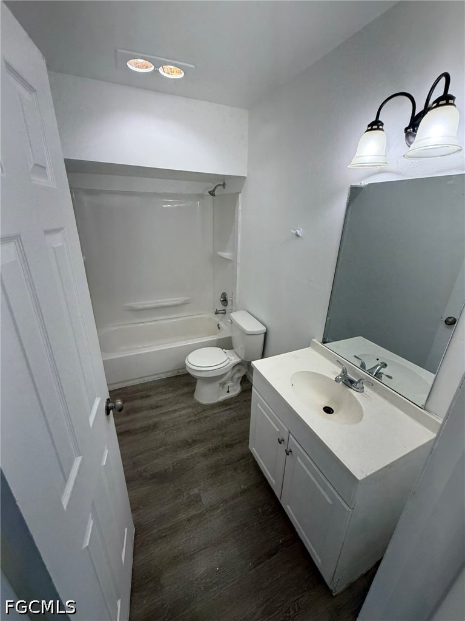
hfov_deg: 85.7
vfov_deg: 102.1
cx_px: 232
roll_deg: -1.3
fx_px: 251
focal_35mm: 14
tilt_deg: -21.9
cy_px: 310
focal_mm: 2.22
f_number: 2.2
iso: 160
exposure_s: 1/120
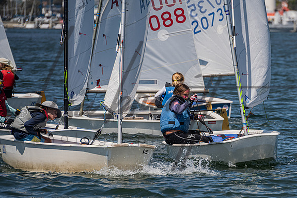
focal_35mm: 417
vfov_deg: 3.3
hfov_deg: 4.9
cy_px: 128
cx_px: 198
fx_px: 3439
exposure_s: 1/1250
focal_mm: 310
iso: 250
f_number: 8
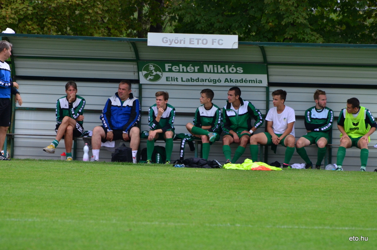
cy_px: 125
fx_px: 4703
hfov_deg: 4.6
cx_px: 188
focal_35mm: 450
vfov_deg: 3.0
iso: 800
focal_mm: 300
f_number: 6.3
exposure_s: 1/640
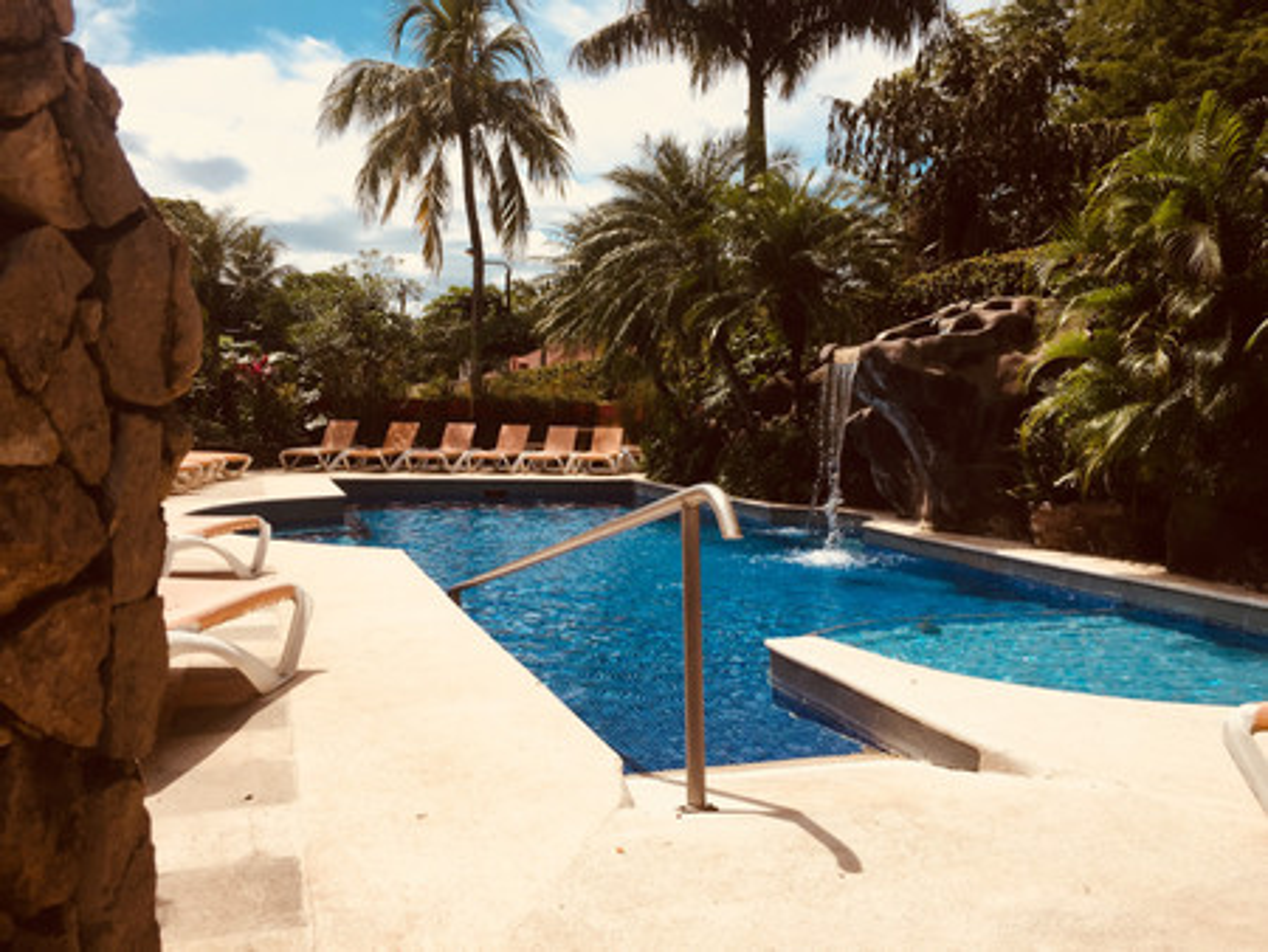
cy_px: 476
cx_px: 634
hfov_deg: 61.6
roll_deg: -2.1
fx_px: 1063
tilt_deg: -3.7
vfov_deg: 48.3
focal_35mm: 29
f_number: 2.2
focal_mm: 4.15
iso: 32
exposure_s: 1/2326
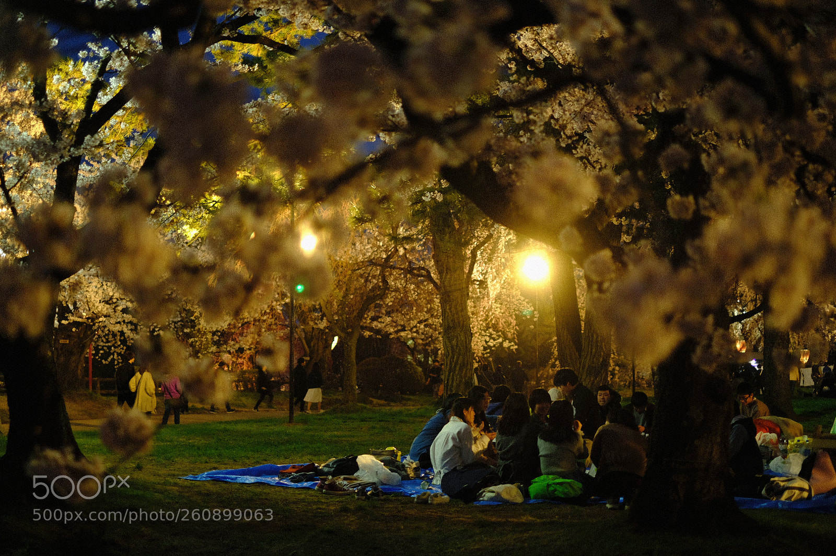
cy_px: 278
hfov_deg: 37.5
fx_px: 1230
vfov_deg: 25.5
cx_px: 418
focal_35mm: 53
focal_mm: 35
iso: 400
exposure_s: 1/20
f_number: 1.4
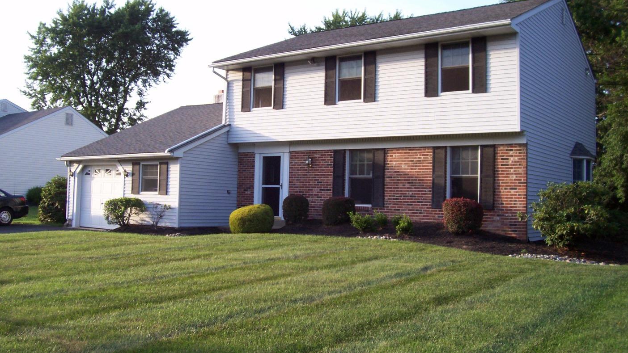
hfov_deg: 52.8
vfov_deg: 31.2
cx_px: 314
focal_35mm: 38
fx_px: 633
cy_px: 163
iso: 80
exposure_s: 1/253
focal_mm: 5.6
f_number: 2.7
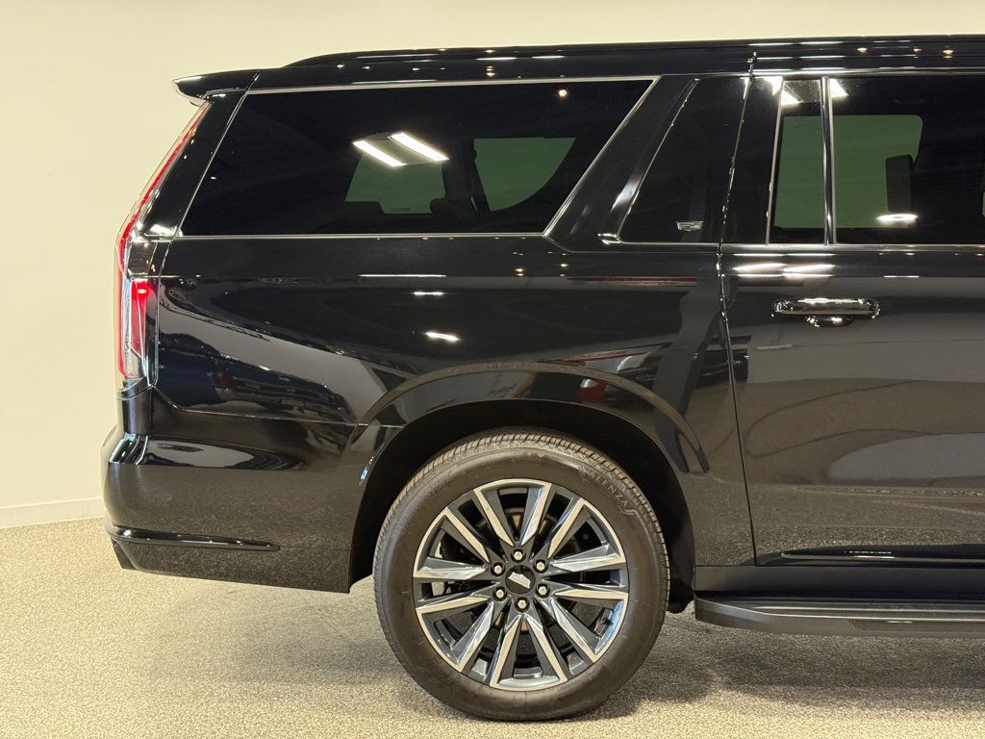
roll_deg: +0.1
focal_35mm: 48
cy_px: 370
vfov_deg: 30.3
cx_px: 492
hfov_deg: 39.7
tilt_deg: -7.0
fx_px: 1366
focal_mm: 6.76
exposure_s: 1/120
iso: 250
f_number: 1.78
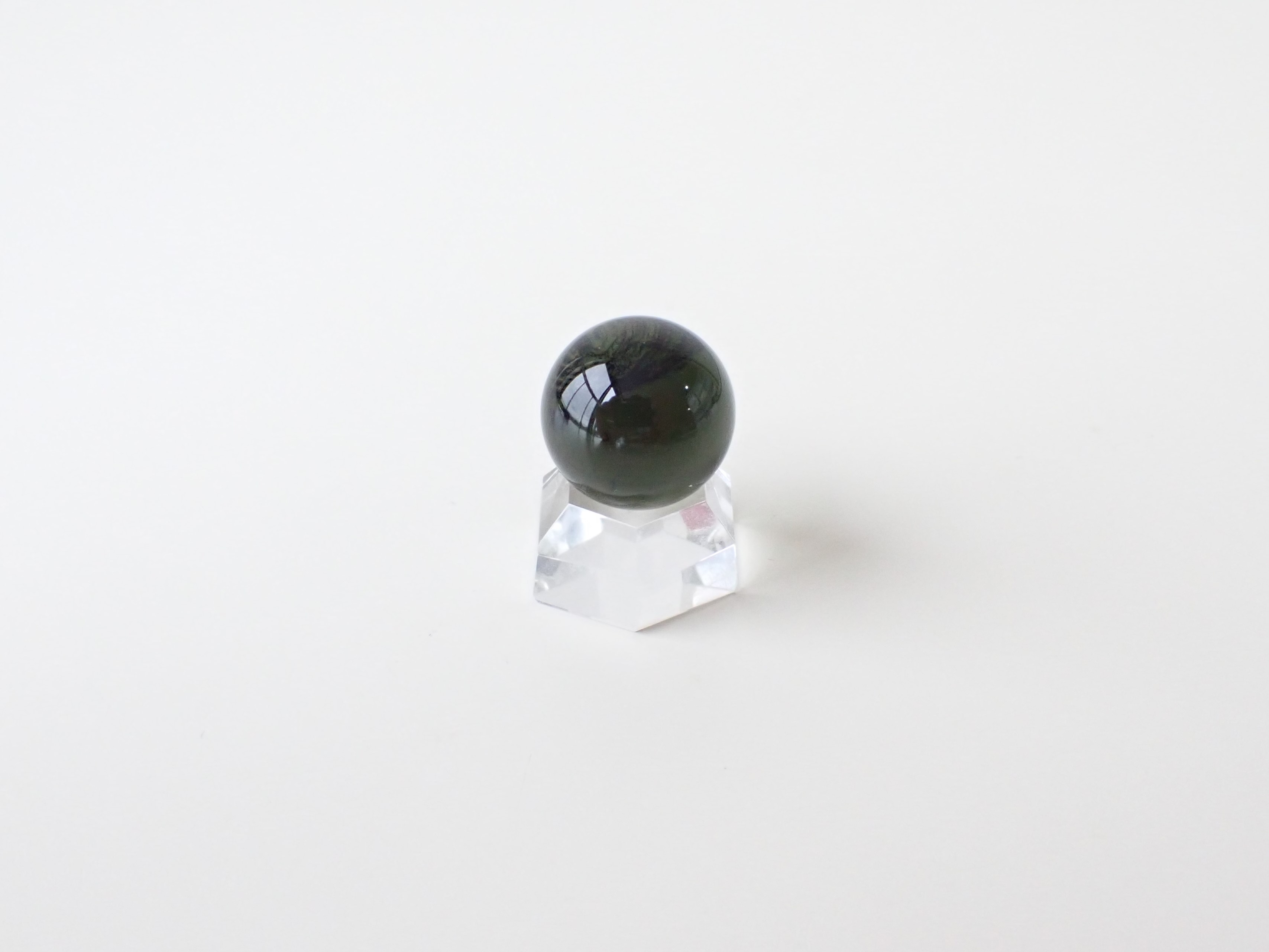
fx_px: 1100
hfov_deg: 60.0
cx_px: 634
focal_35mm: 30
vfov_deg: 46.8
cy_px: 476
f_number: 3.2
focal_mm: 5.4
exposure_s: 1/125
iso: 640
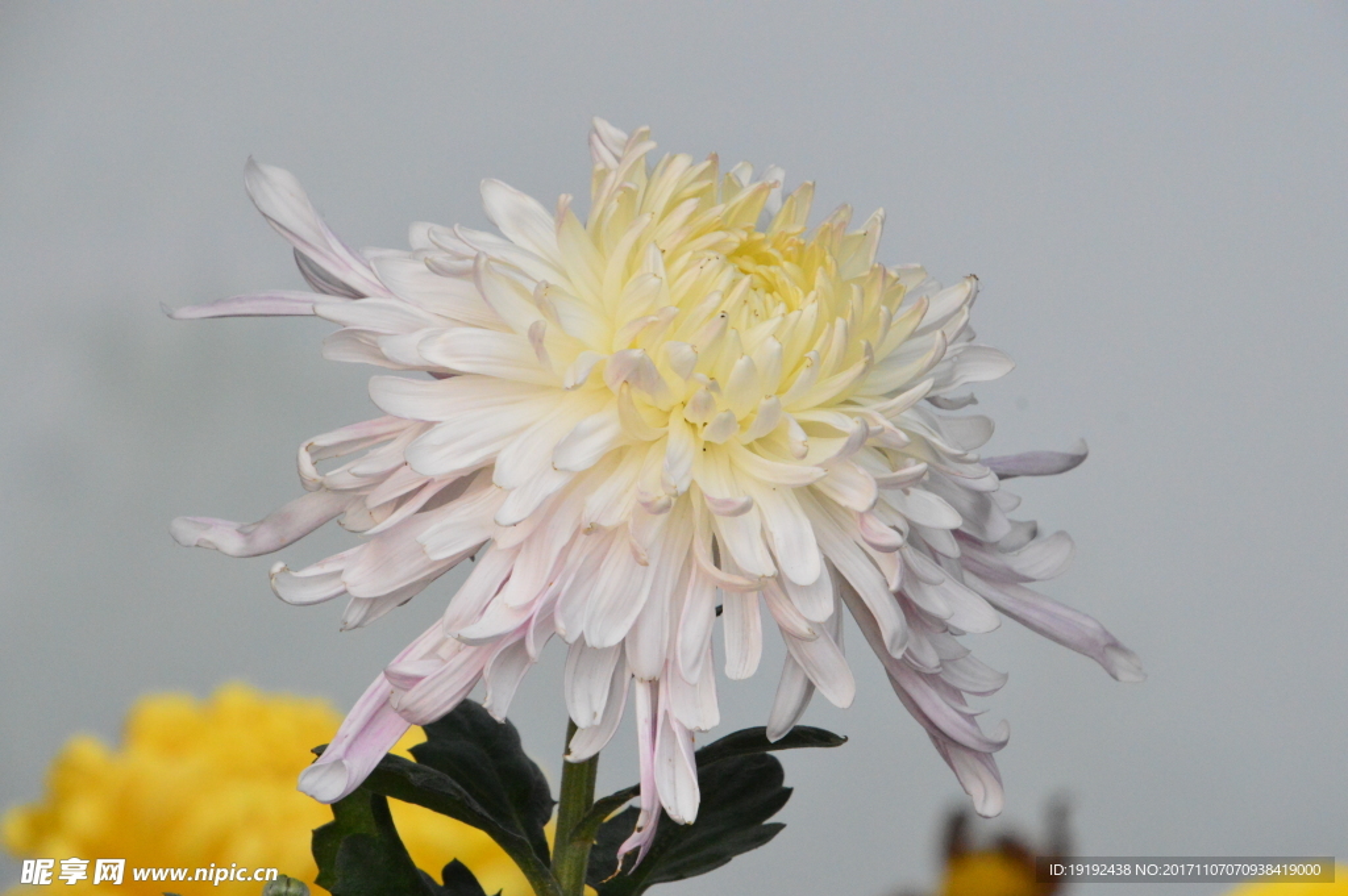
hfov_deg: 5.3
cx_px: 674
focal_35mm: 390
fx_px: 14591
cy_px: 448
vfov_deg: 3.5
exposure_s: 1/250
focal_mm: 260
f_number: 14
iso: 3600
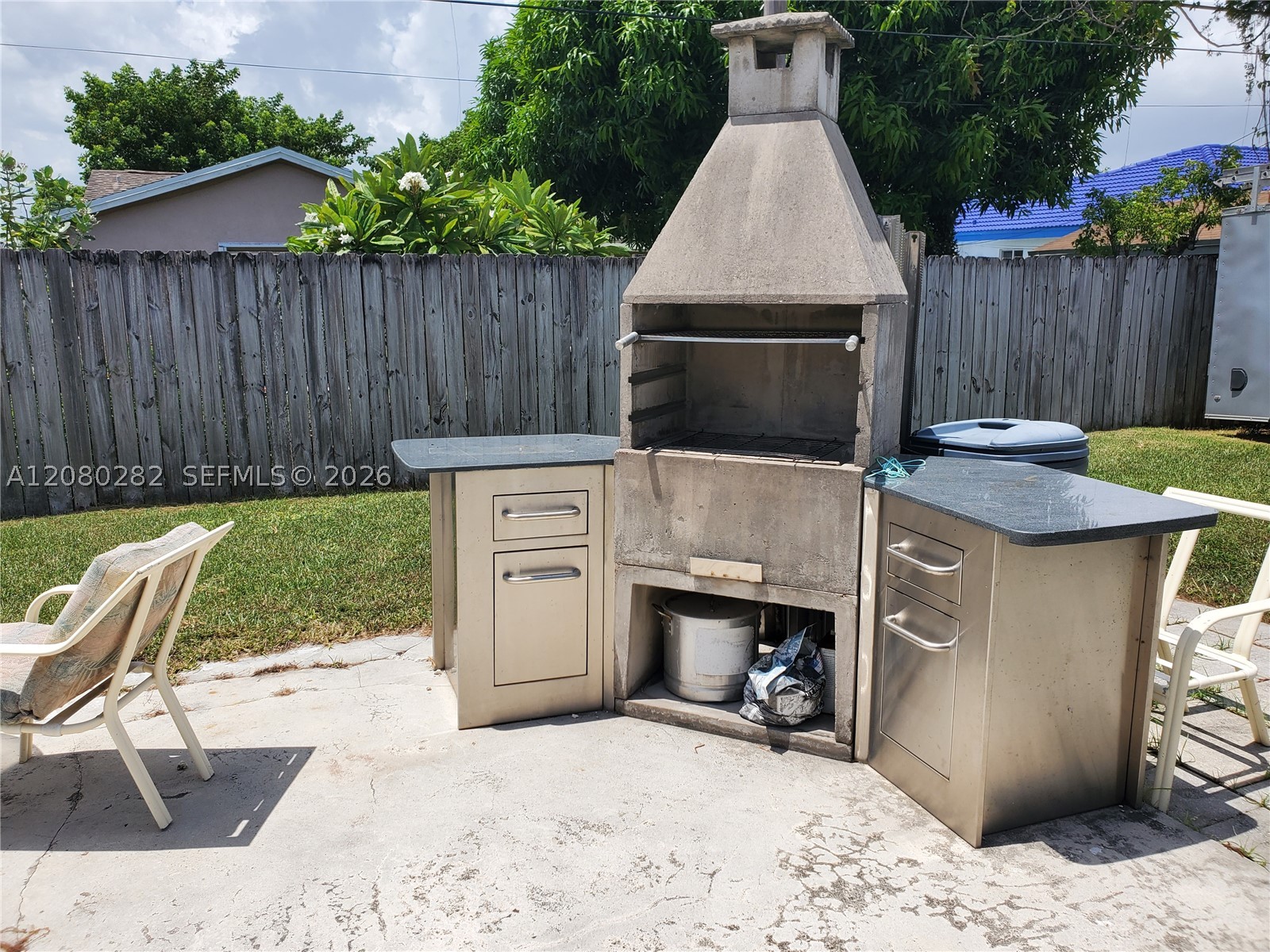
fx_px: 954
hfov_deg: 67.3
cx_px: 635
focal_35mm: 26
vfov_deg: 53.1
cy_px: 476
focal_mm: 4.3
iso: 50
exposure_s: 1/2341
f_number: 2.4
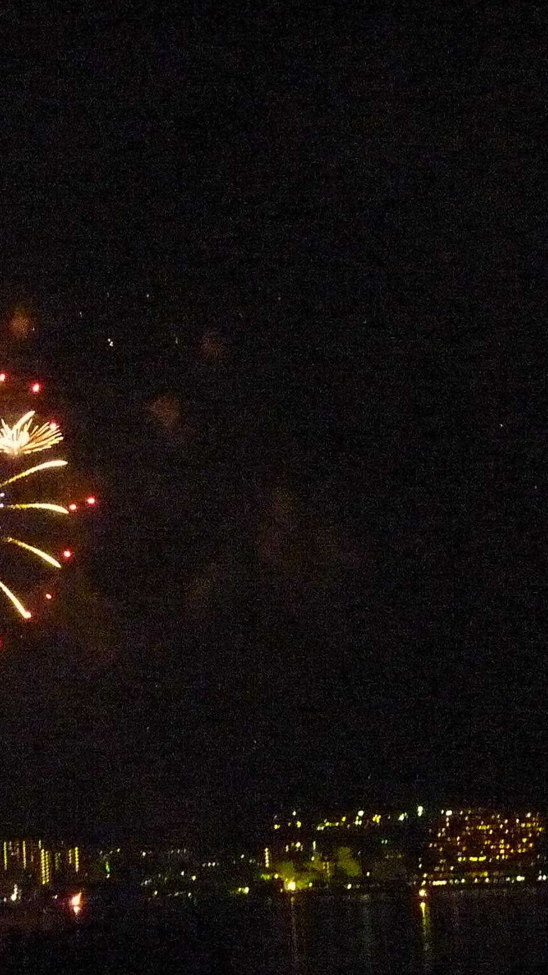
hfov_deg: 12.3
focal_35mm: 98
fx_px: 2531
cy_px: 487
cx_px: 55
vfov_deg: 21.8
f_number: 3.6
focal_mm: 6.1
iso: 1250
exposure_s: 1/8
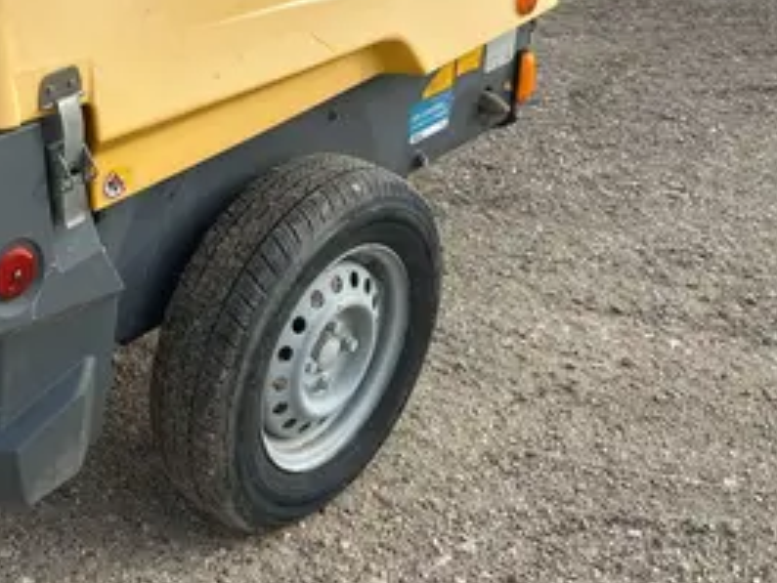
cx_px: 65
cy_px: 63
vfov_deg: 26.2
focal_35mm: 54
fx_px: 1213
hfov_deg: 33.5
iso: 50
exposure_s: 1/1431
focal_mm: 5.7
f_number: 1.5
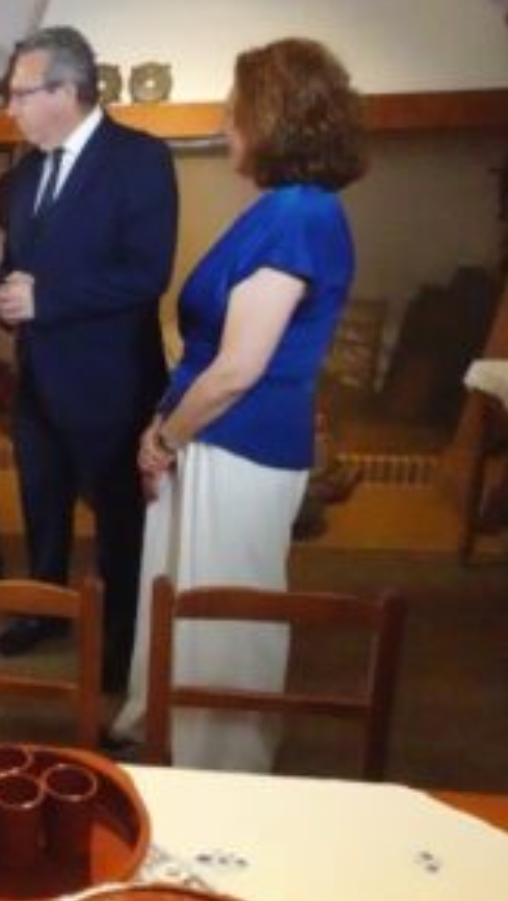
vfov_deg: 52.7
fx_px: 908
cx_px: -34
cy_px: 485
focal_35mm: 38
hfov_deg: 28.7
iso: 3200
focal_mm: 4.25
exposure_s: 1/100
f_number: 3.5
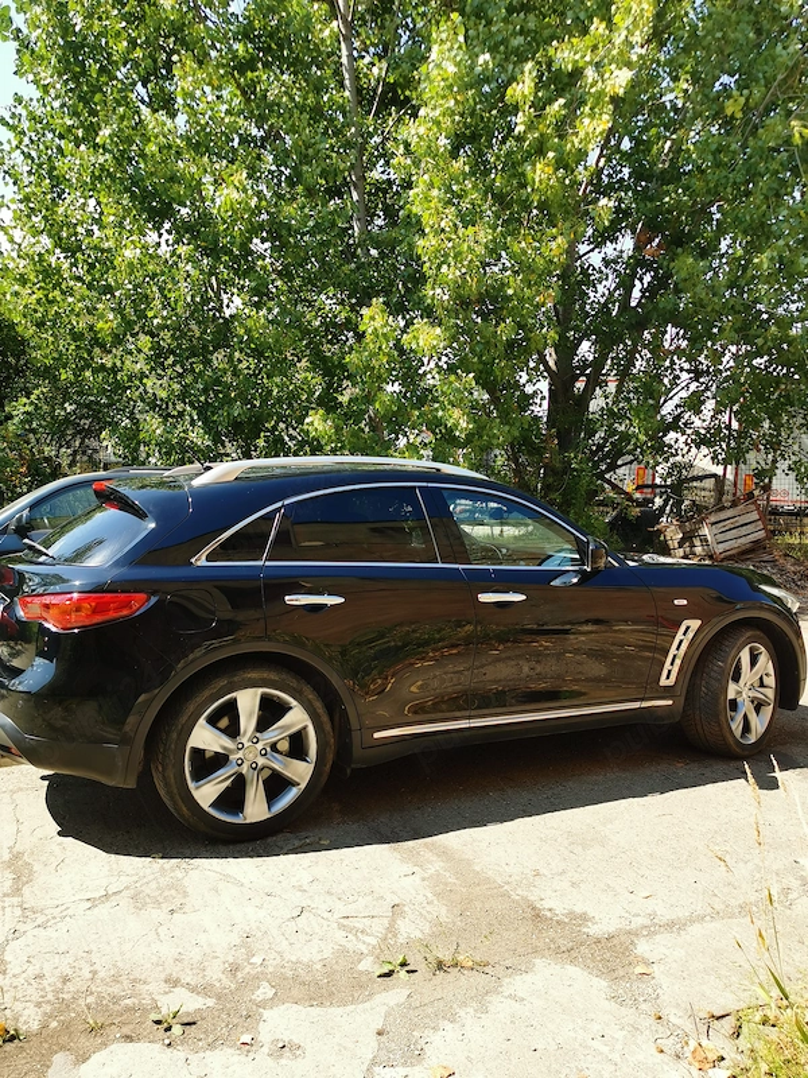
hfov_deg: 48.2
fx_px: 903
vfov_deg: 61.7
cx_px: 404
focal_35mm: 29
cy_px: 539
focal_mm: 5.56
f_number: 1.6
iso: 50
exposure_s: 1/1582
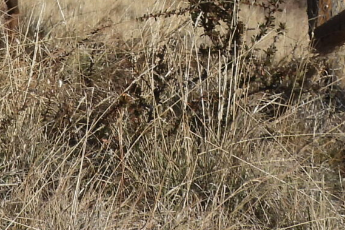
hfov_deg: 7.3
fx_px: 2692
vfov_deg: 4.8
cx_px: -1
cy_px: -212
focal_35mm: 281
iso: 100
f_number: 3.5
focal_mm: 10.7
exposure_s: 1/1600
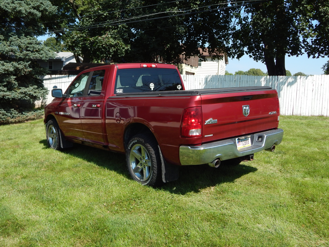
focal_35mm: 35
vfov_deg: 40.7
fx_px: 333
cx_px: 164
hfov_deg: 52.6
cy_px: 124
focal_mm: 6.1
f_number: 3.3
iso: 125
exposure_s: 1/800
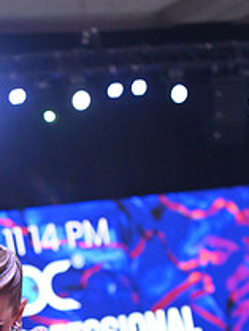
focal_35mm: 187
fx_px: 1792
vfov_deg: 10.3
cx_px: -23
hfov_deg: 7.9
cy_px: 451
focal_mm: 70
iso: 4000
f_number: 5
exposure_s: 1/400
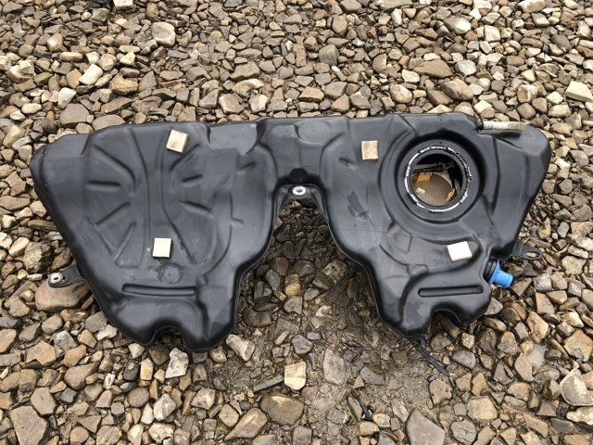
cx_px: 296
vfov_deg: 49.7
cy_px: 222
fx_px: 480
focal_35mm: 28
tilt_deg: -56.6
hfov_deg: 63.4
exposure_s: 1/216
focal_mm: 4
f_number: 1.8
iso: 20
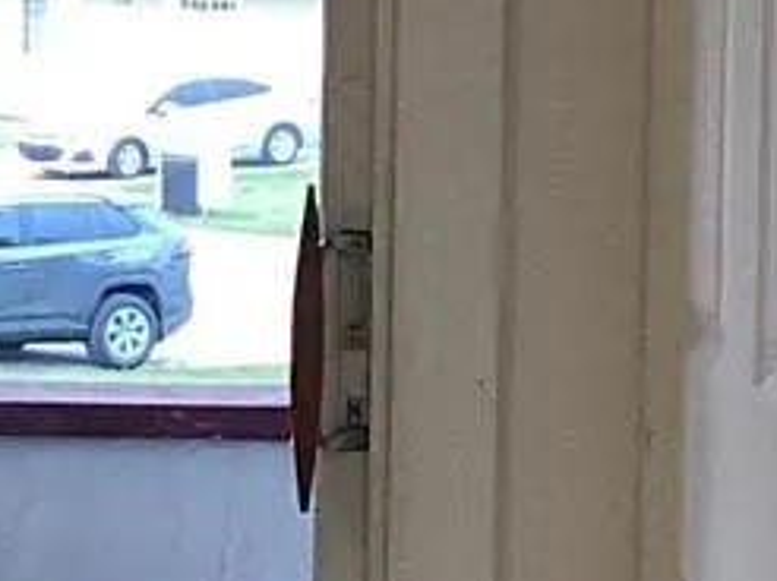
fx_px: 4530
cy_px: 148
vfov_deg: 7.3
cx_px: -1219
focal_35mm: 202
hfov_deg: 8.7
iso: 125
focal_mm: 3.3
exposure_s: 1/60
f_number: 2.4
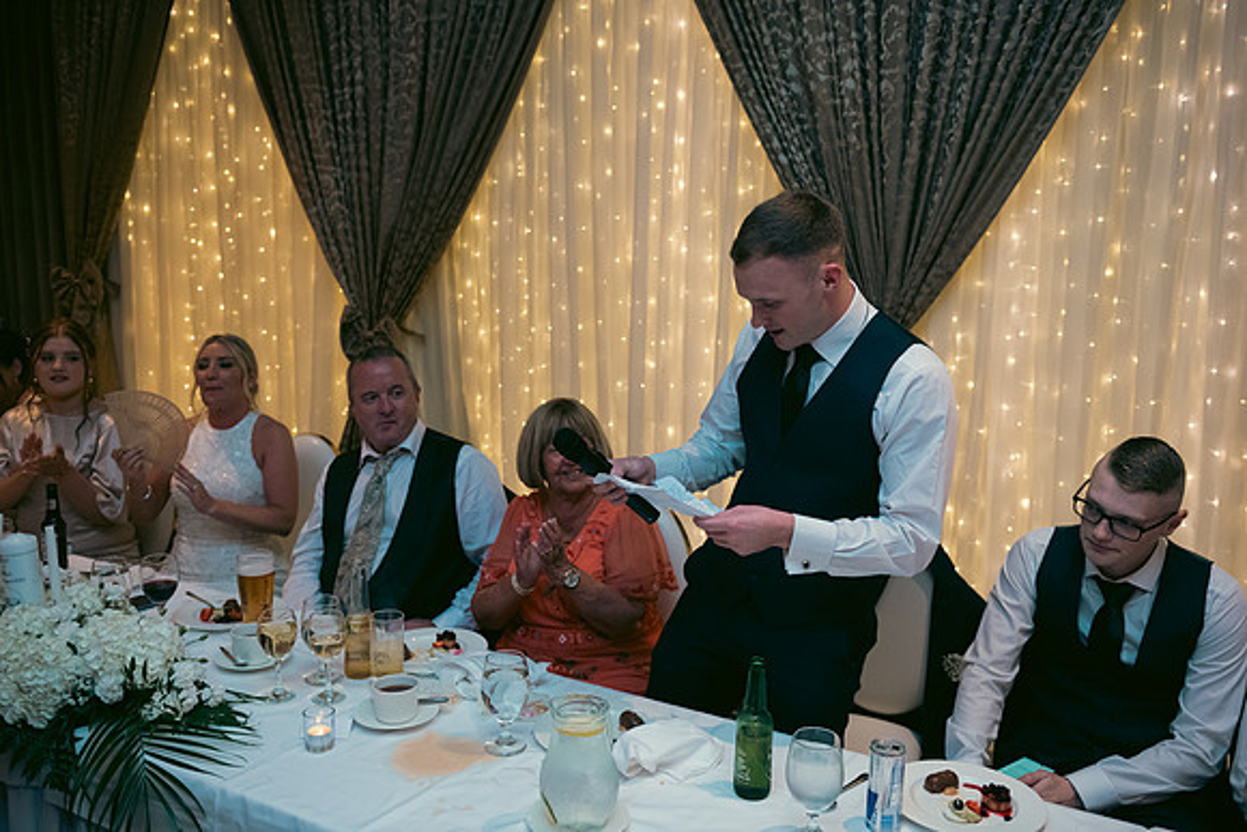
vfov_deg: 41.1
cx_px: 624
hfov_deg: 58.7
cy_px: 416
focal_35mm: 32
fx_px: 1109
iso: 800
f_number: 3.5
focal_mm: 32
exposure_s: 1/160
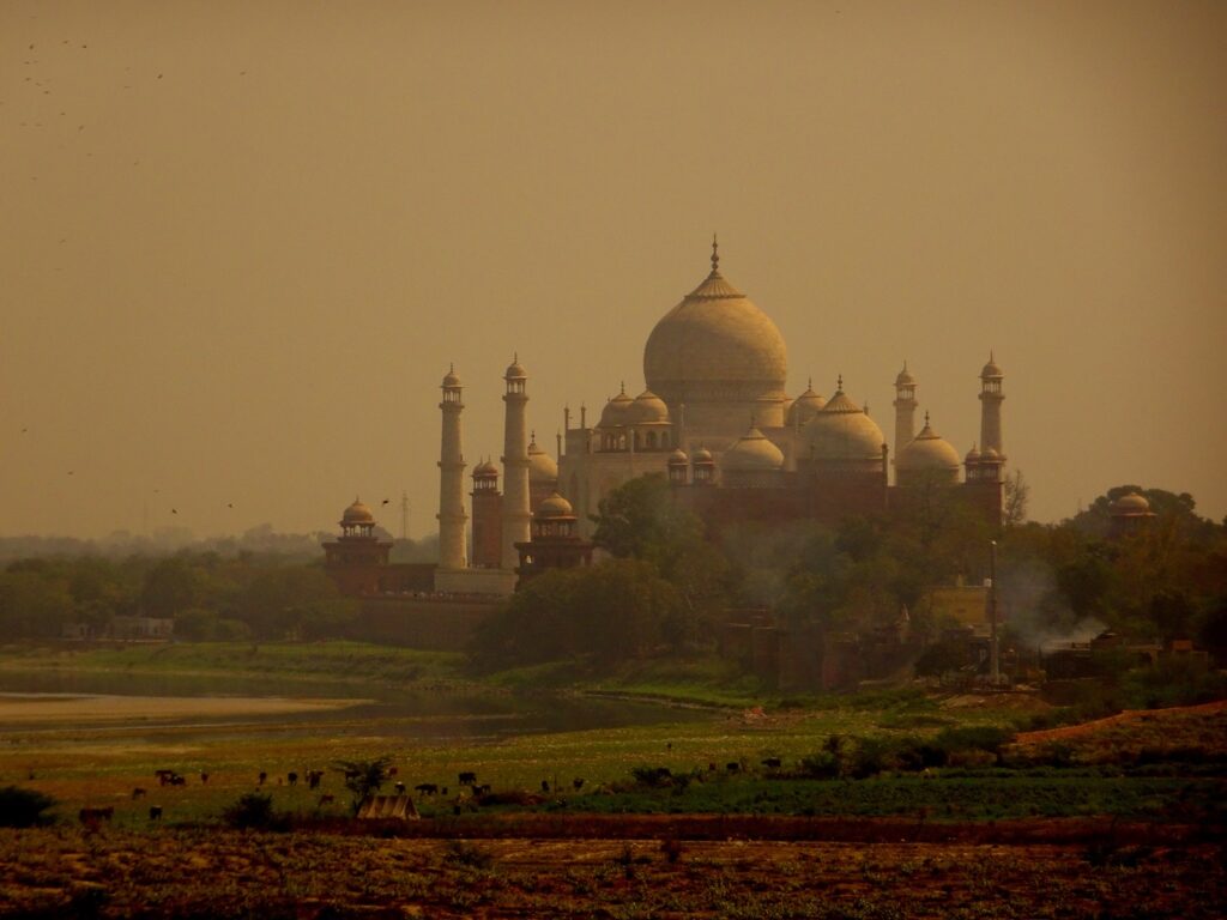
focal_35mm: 262
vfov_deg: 5.7
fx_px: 9287
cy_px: 460
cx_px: 614
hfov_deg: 7.6
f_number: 6.3
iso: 80
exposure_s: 1/800
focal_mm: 44.78
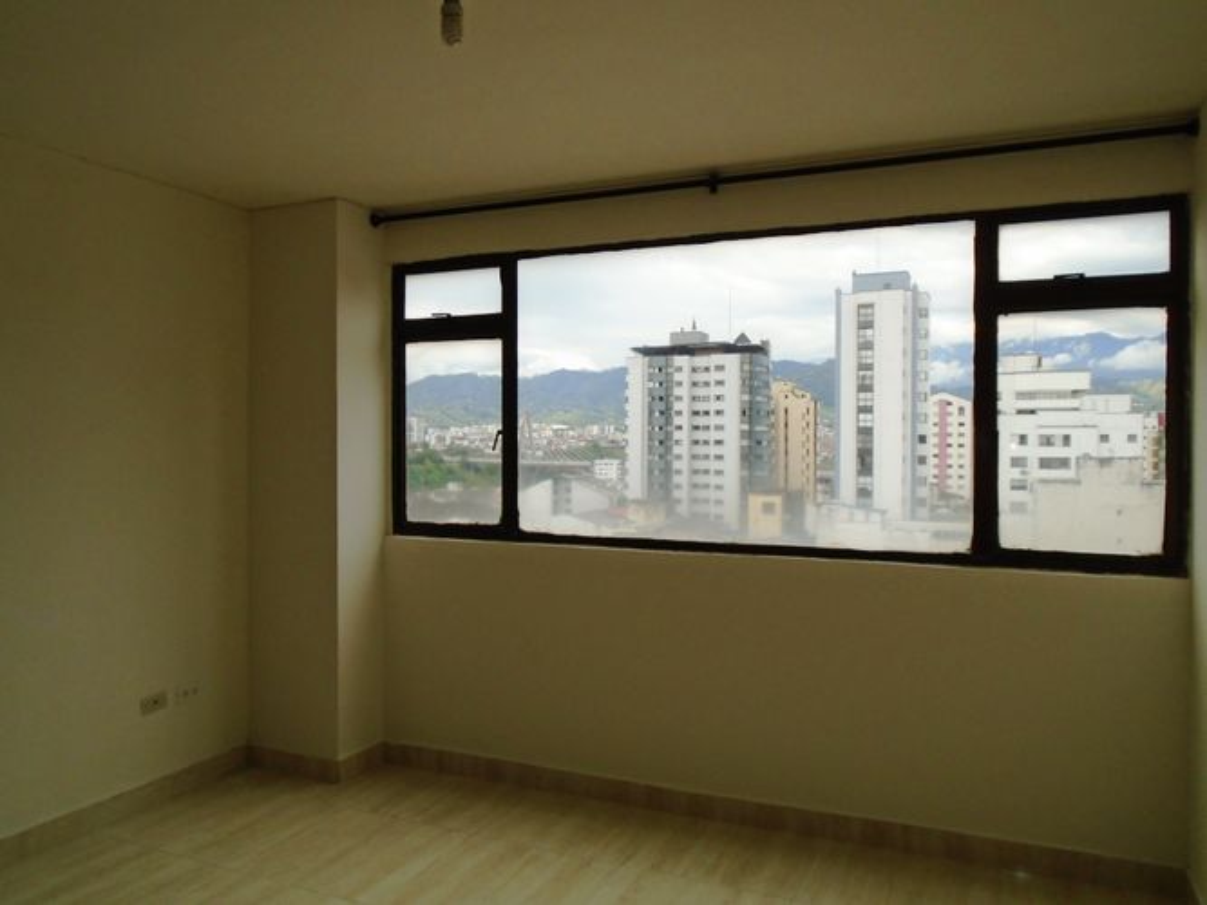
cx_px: 604
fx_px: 906
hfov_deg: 67.3
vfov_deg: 53.0
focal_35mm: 26
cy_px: 452
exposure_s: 1/400
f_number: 3.2
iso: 100
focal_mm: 4.6
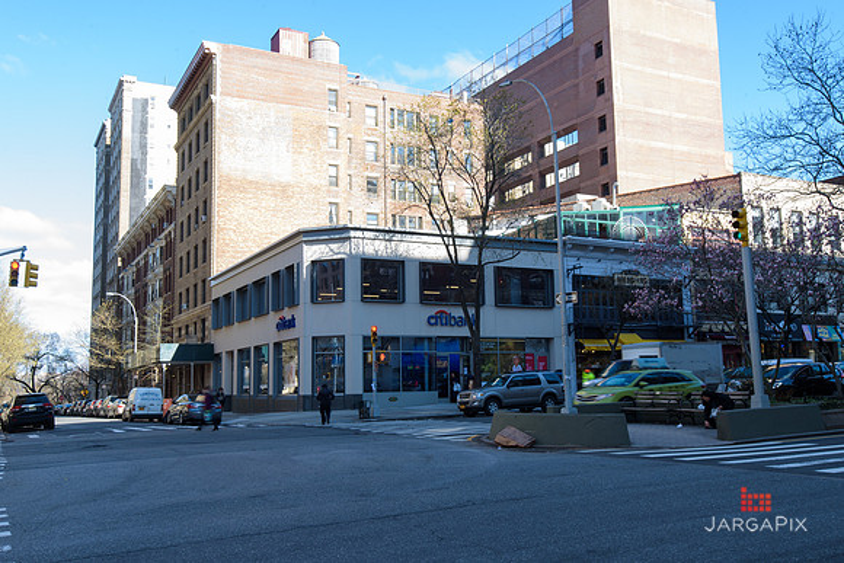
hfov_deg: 54.4
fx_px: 821
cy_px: 282
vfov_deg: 37.9
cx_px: 422
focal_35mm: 35
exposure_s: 1/6
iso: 50
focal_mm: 35
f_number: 16
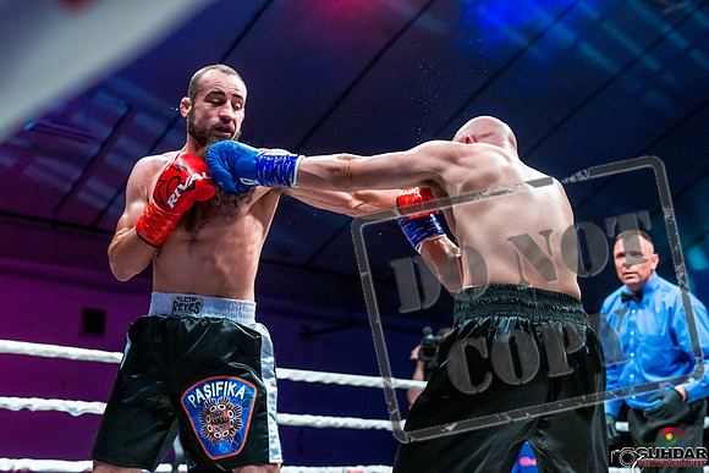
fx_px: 977
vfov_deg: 27.2
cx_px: 354
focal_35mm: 50
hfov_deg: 39.9
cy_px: 236
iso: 4000
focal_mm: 48
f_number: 4
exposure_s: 1/1000
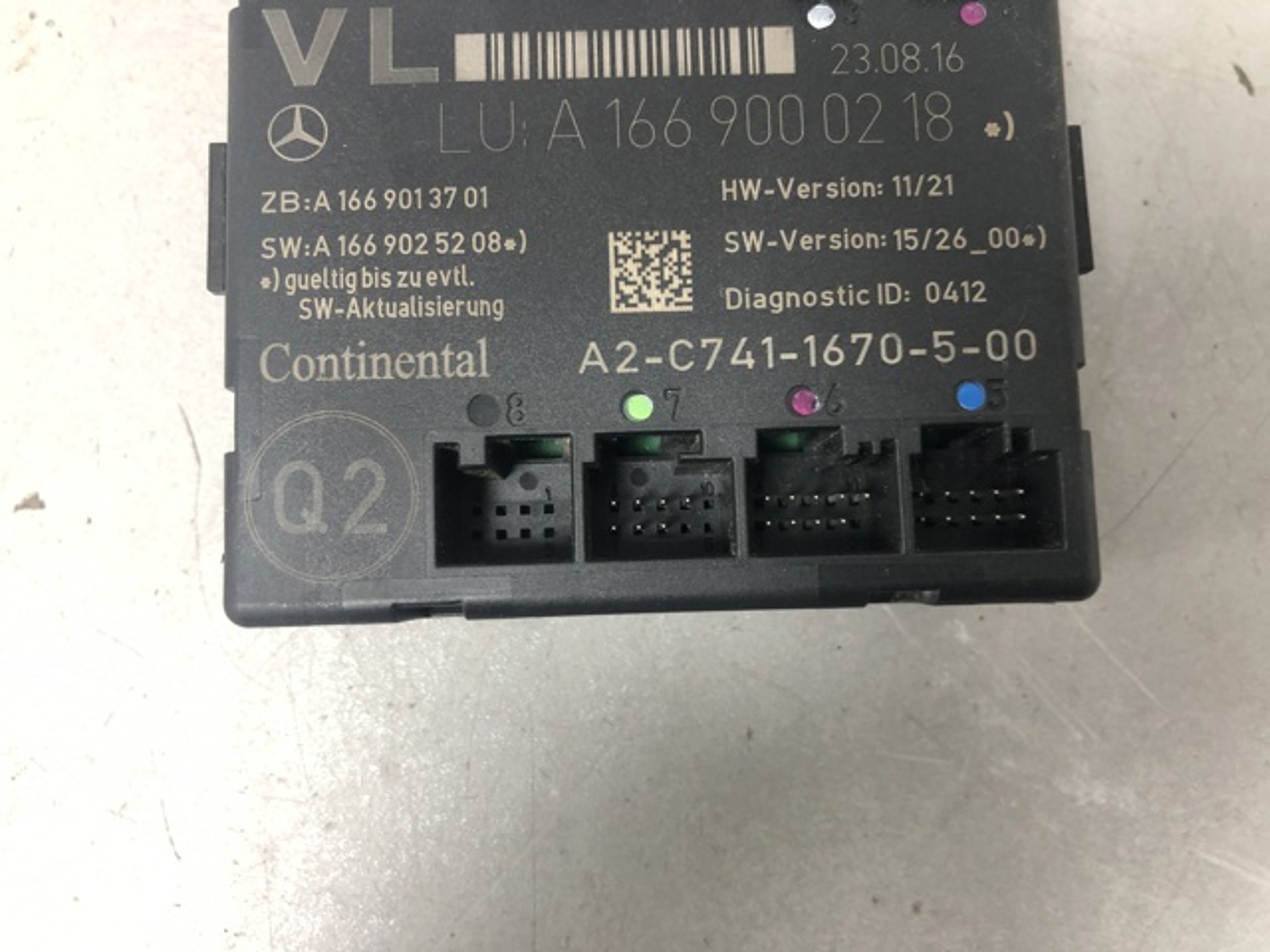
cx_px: 635
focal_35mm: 28
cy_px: 476
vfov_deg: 49.7
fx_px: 1027
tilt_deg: -83.9
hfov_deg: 63.4
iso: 50
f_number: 1.8
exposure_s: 1/17
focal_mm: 4
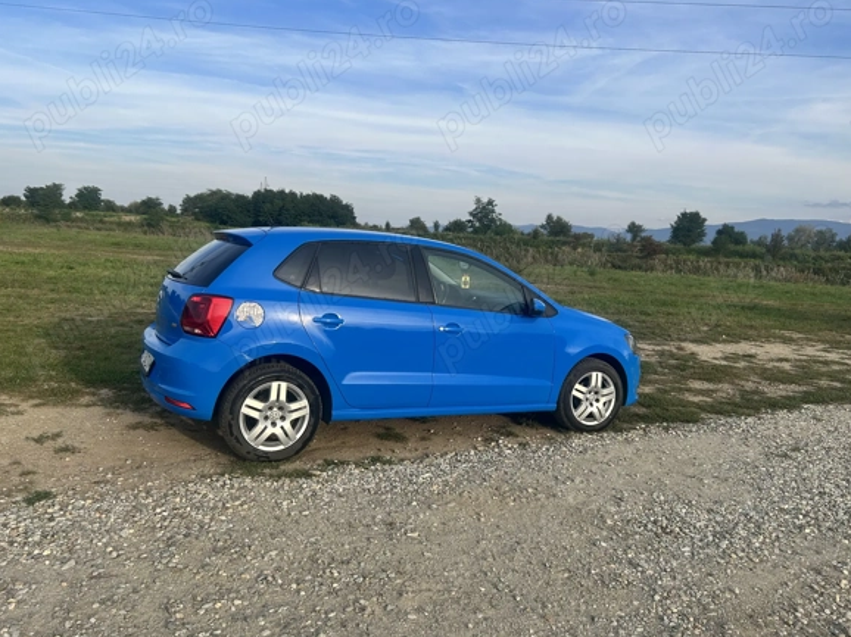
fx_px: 663
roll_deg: -2.5
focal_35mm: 27
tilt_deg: -5.4
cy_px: 310
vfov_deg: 51.3
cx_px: 427
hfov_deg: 65.3
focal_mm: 5.7
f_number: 1.5
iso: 50
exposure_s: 1/1553
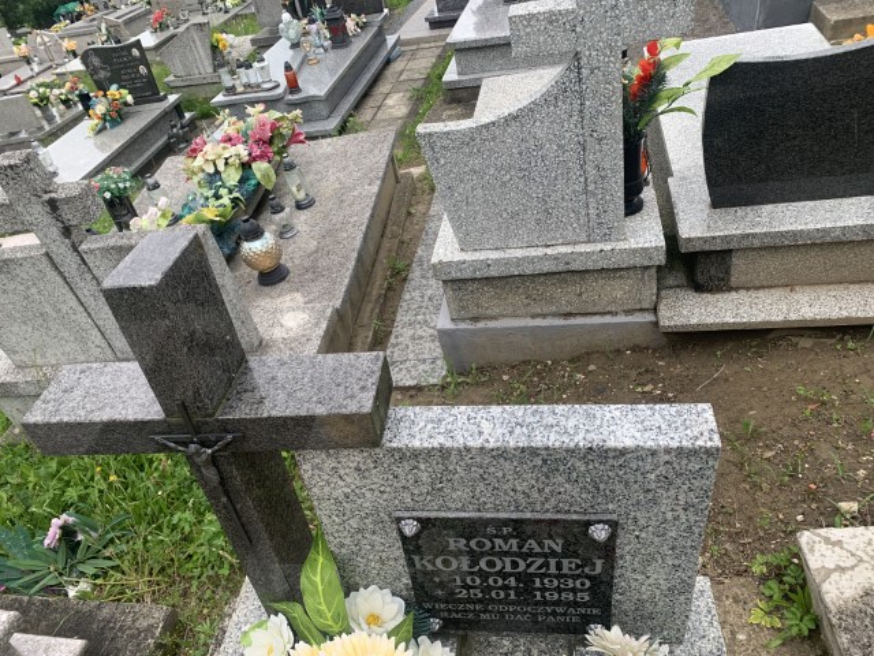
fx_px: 656
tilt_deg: -39.1
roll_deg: +12.6
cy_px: 328
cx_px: 437
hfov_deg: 67.3
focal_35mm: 26
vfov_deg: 53.1
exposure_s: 1/282
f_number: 1.8
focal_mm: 4.25
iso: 25
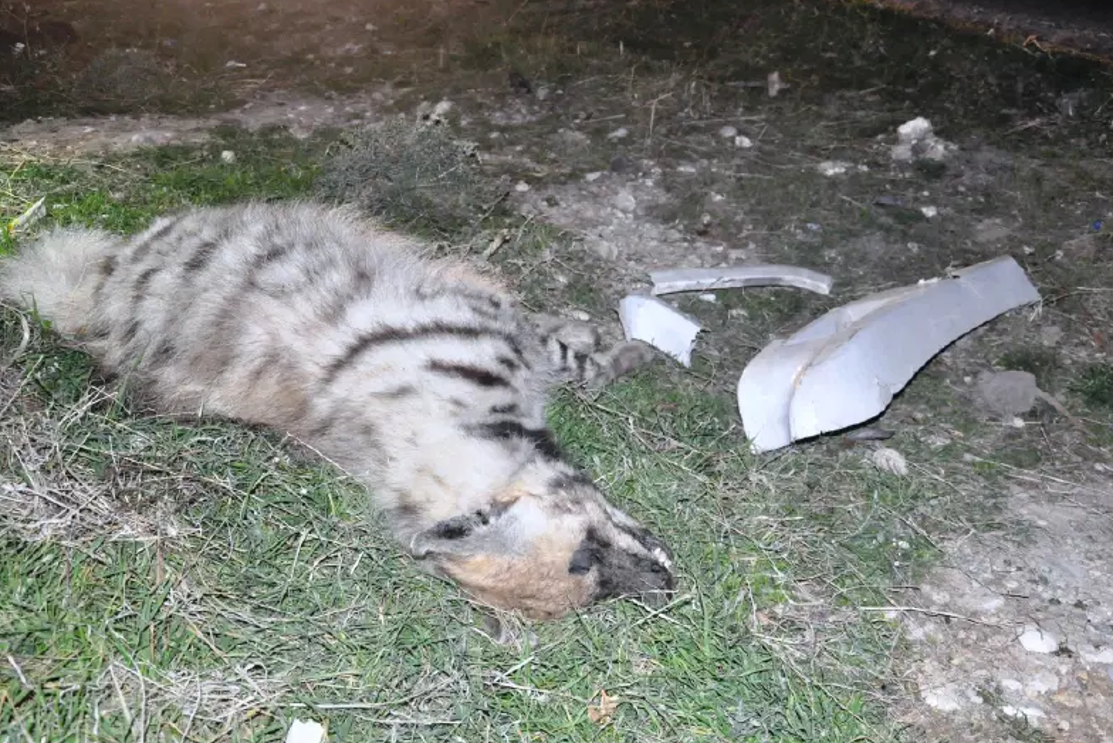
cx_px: 564
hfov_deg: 51.9
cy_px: 349
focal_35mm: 37
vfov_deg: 35.9
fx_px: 1144
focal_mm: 22
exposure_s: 1/60
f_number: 5
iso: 1600
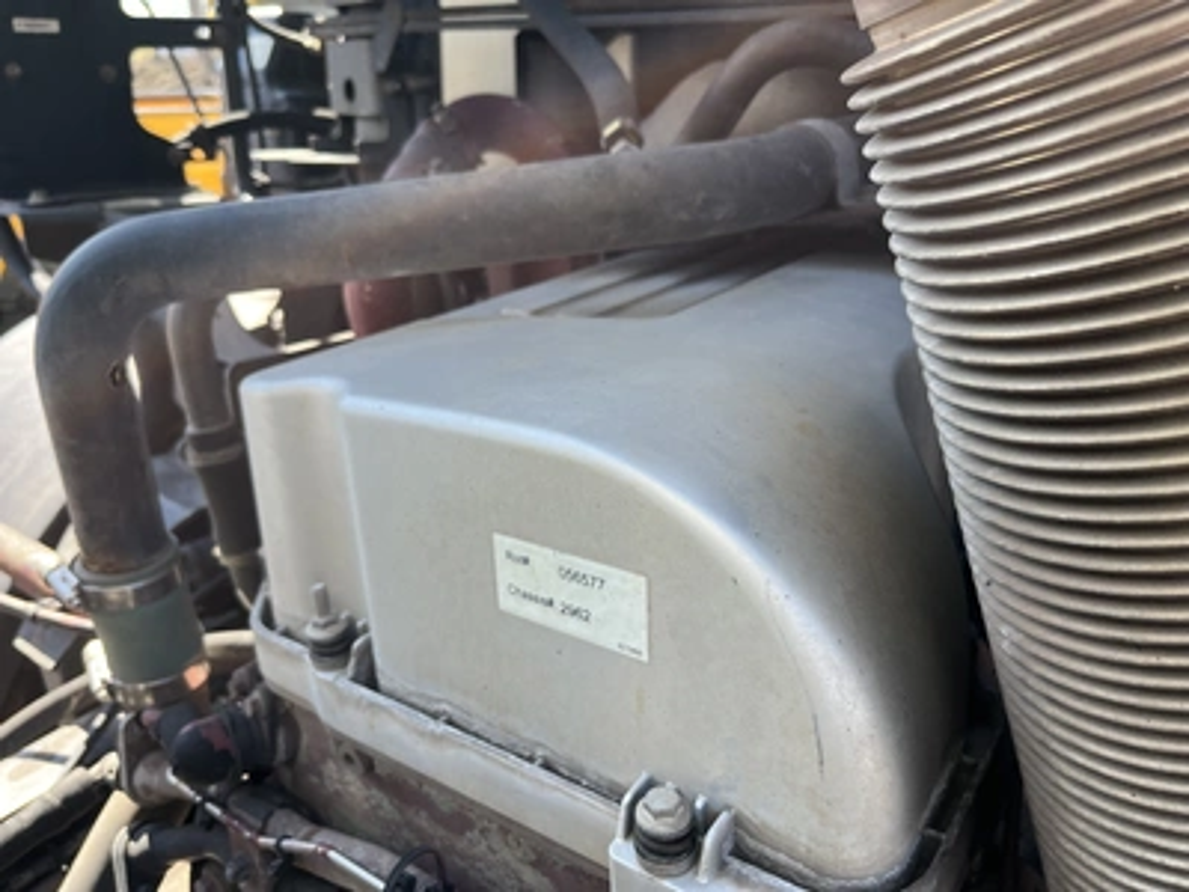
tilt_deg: -20.1
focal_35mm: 26
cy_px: 446
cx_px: 594
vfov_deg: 53.1
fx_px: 893
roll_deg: -5.2
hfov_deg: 67.3
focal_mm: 5.1
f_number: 1.6
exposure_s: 1/327
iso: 50
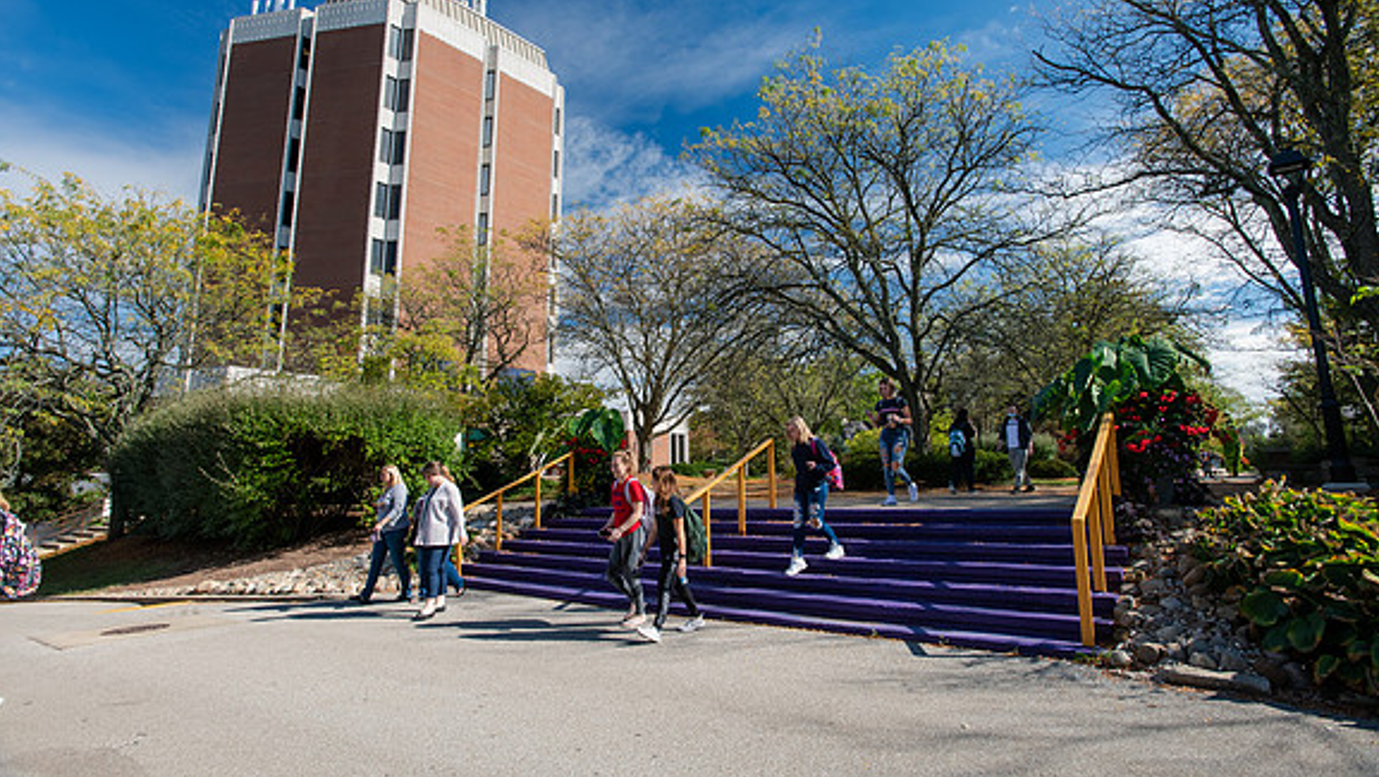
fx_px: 732
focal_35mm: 20
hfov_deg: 86.6
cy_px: 357
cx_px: 691
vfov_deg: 55.9
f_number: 7.1
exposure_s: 1/320
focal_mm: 19
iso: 500
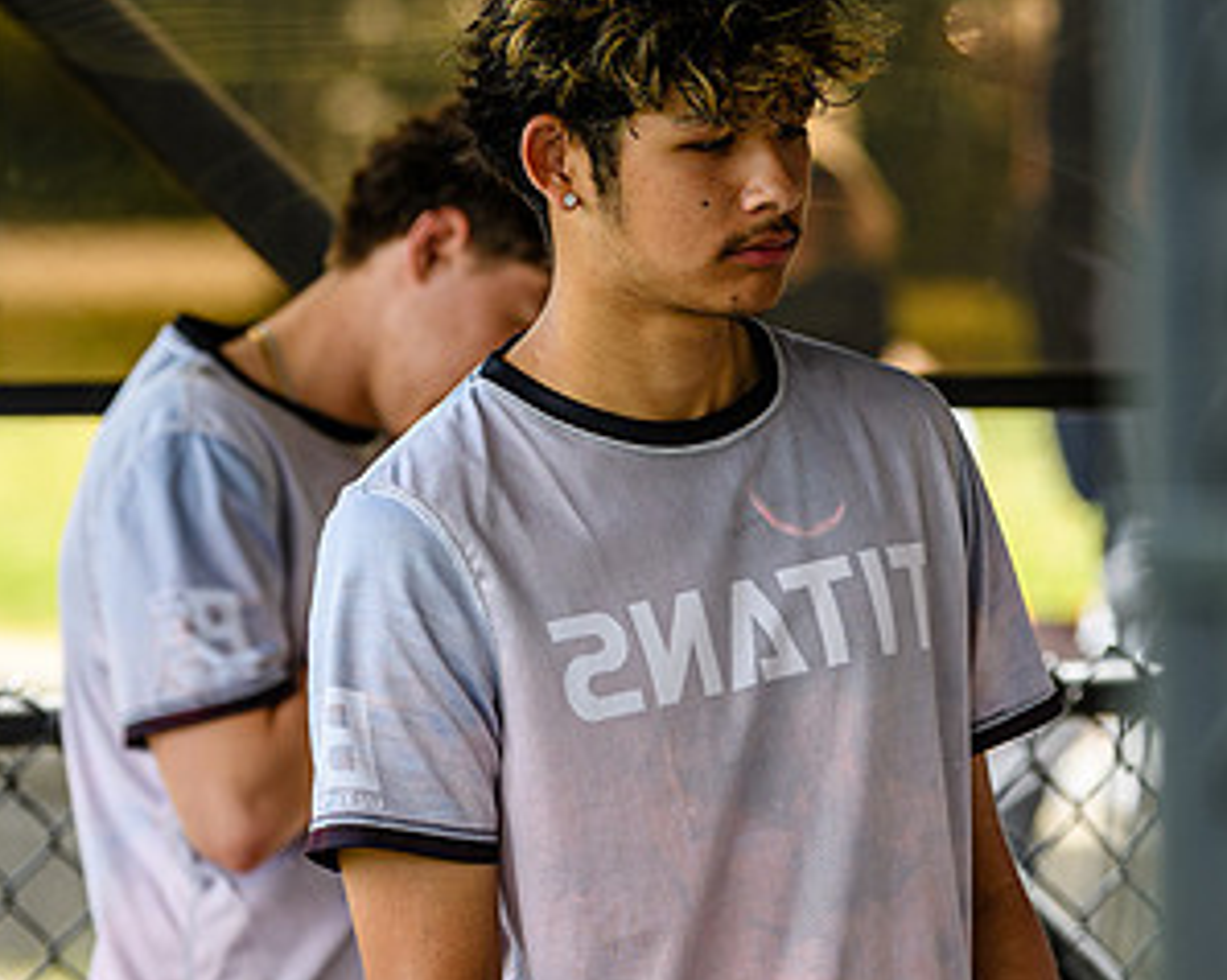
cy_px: 693
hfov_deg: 4.0
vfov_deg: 3.2
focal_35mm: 490
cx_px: 642
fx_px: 17782
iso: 100
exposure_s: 1/400
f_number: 3.2
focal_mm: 135
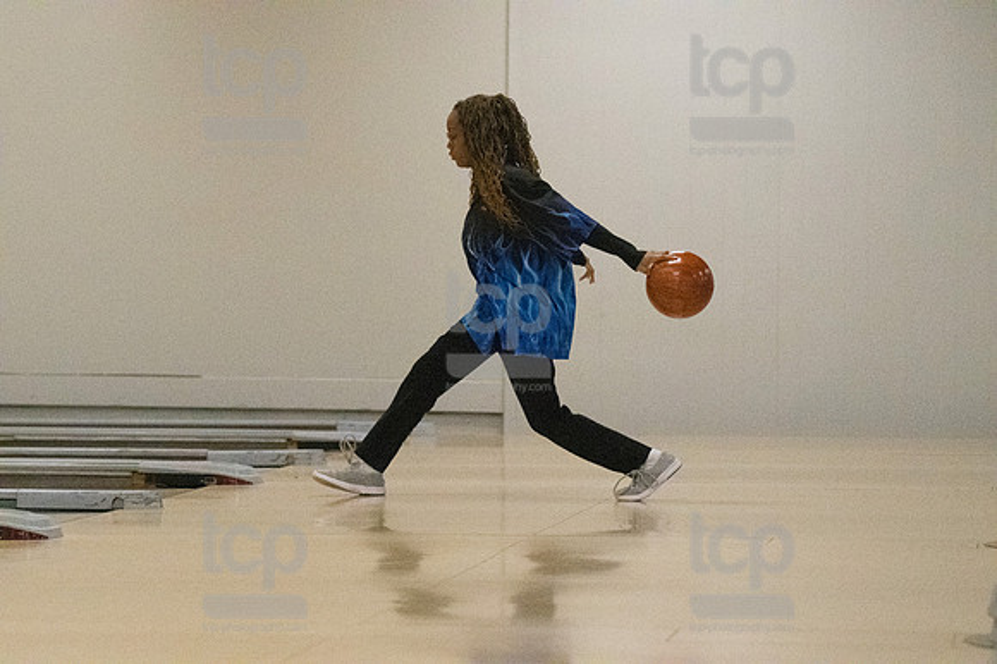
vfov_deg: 7.9
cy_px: 332
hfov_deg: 11.8
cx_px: 498
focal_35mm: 174
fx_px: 4816
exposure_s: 1/1250
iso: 10000
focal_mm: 116
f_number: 4
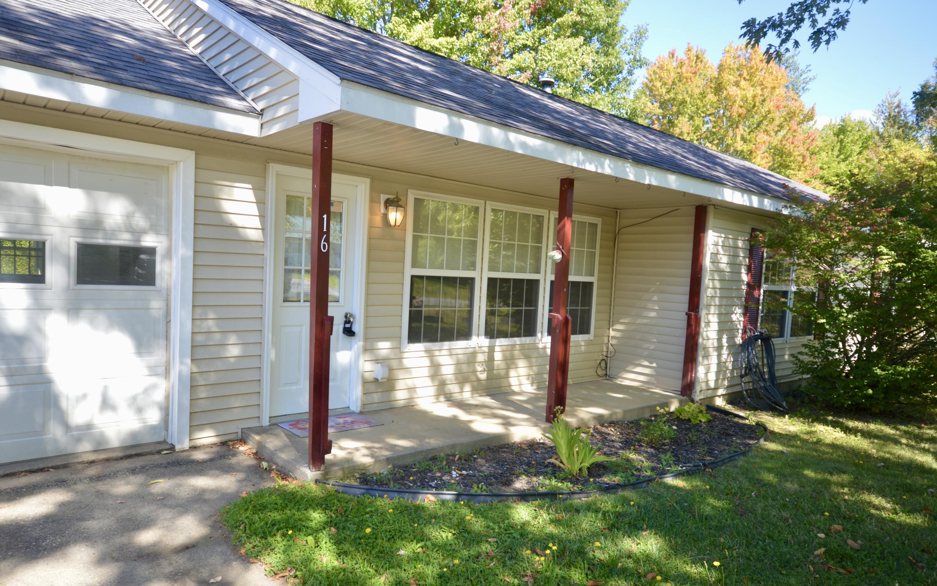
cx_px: 461
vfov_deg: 55.0
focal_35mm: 22
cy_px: 304
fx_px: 562
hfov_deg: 79.7
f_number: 5.6
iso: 200
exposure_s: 1/125
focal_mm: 14
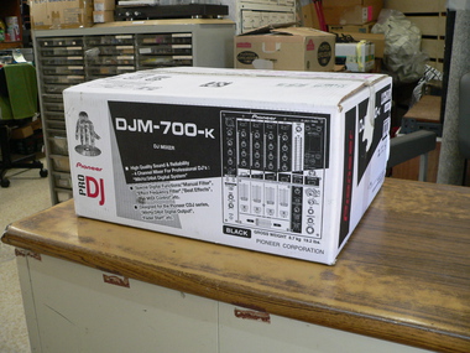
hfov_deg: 51.4
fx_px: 489
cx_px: 235
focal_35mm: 36
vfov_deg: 39.7
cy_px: 176
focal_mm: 6
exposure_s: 1/30
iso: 200
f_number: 2.8
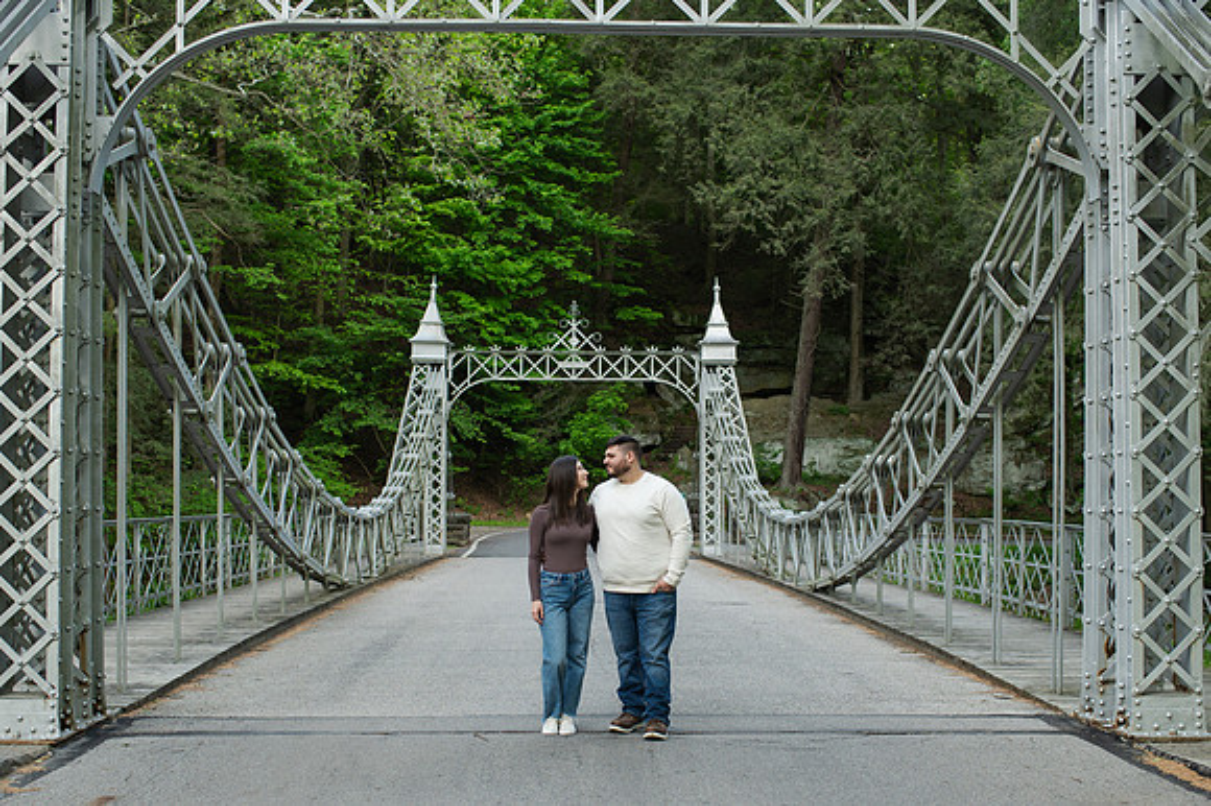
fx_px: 1528
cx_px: 599
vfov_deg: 29.4
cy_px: 500
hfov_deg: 43.2
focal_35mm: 45
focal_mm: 35
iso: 560
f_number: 3.5
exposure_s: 1/320
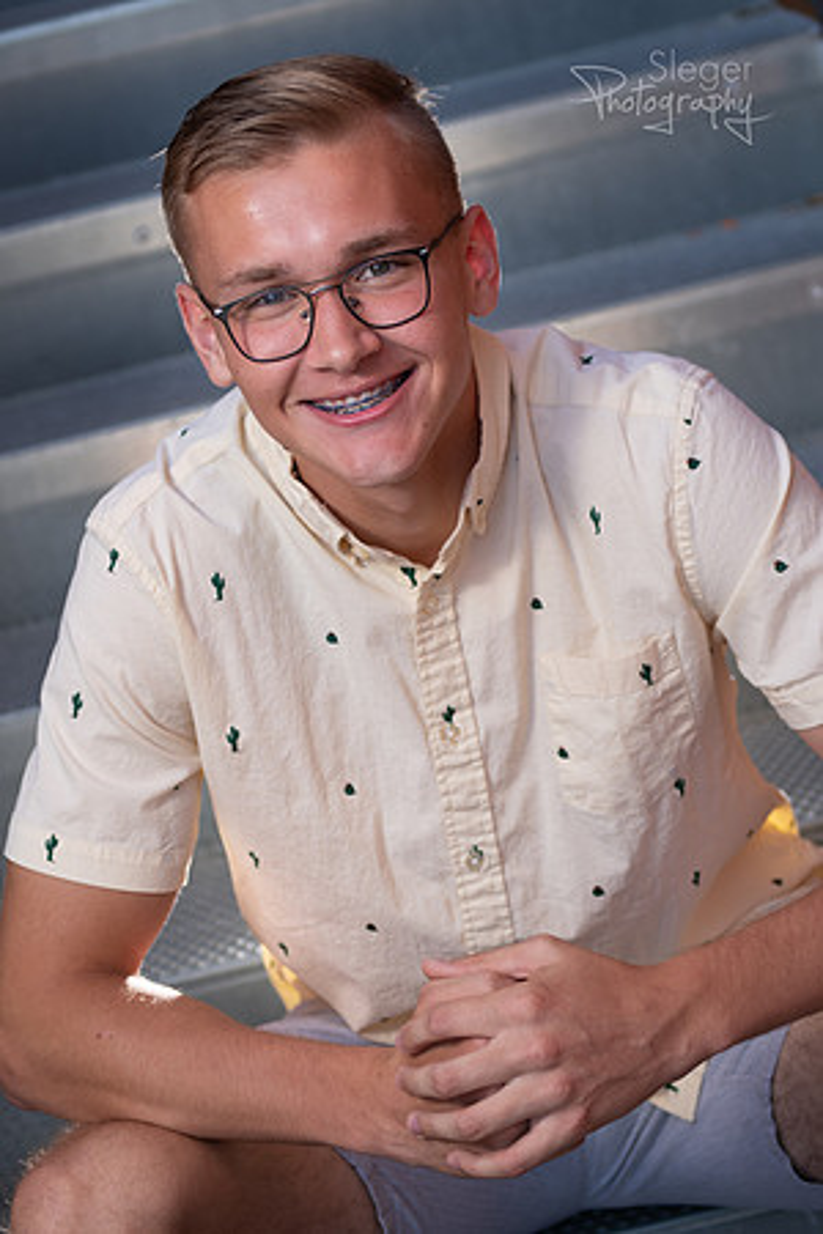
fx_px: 3551
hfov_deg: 13.2
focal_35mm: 104
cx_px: 411
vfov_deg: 19.7
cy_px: 623
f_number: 2.8
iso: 100
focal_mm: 55
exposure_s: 1/320
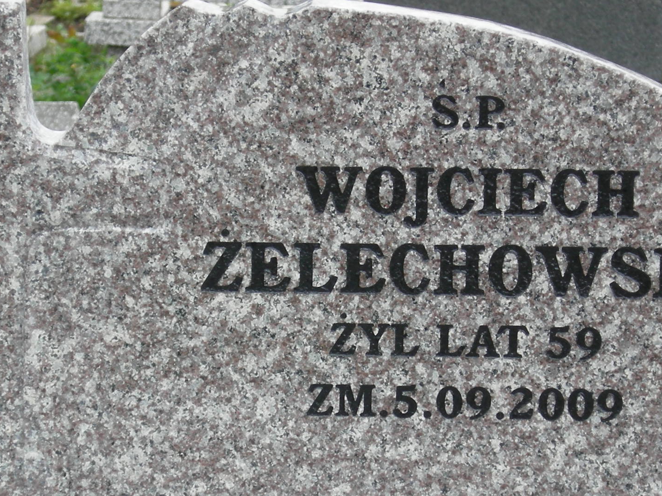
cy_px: 350
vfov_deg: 8.4
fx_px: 3365
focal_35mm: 176
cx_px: 284
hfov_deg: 11.2
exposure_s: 1/121
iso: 64
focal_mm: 20.2
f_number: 4.4
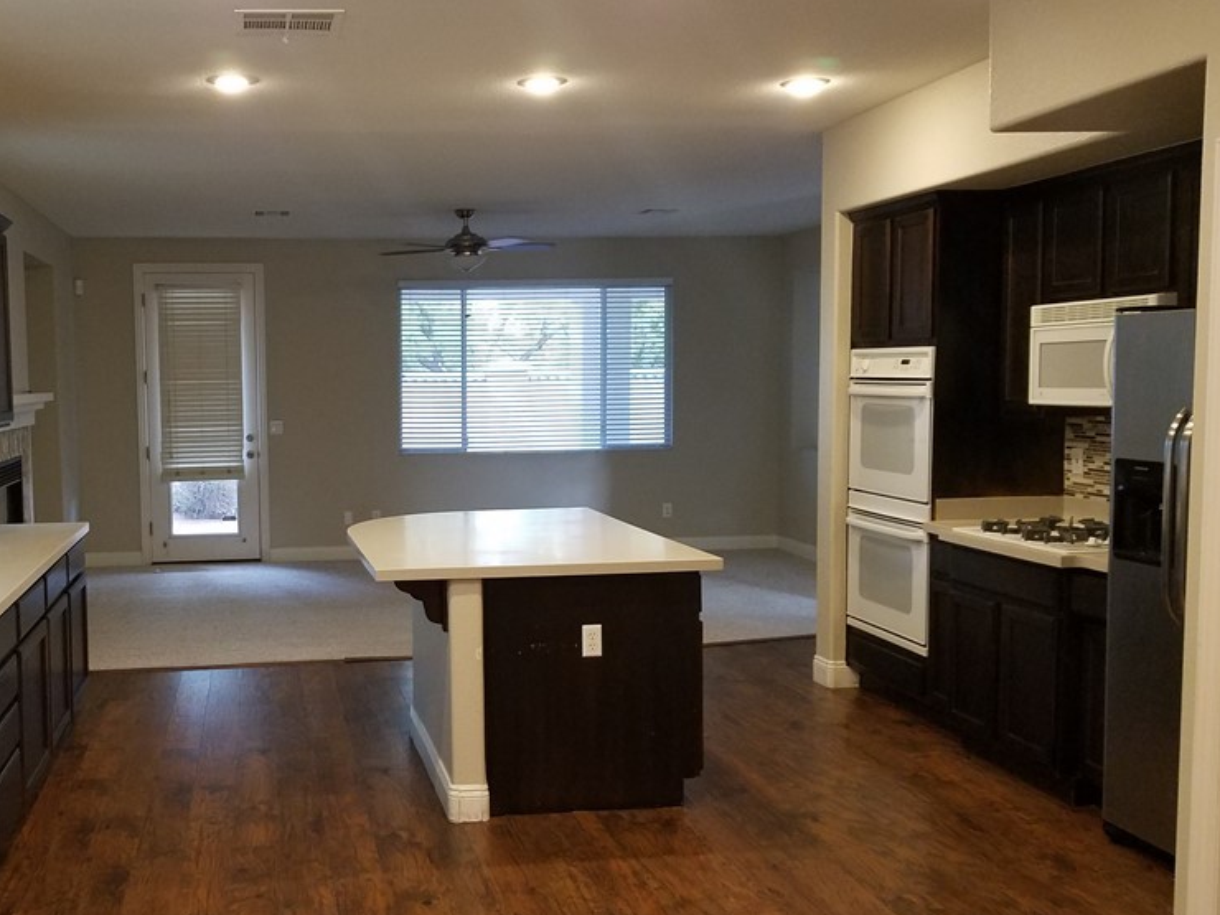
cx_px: 391
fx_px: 1269
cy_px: 448
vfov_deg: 39.7
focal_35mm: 36
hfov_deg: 50.3
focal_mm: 4.2
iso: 160
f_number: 1.7
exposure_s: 1/40
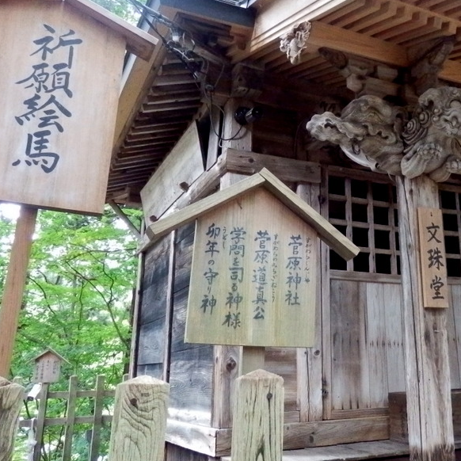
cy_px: 204
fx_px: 573
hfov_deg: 42.4
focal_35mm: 38
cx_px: 351
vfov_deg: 43.8
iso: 1250
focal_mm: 4.5
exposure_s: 1/125
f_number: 3
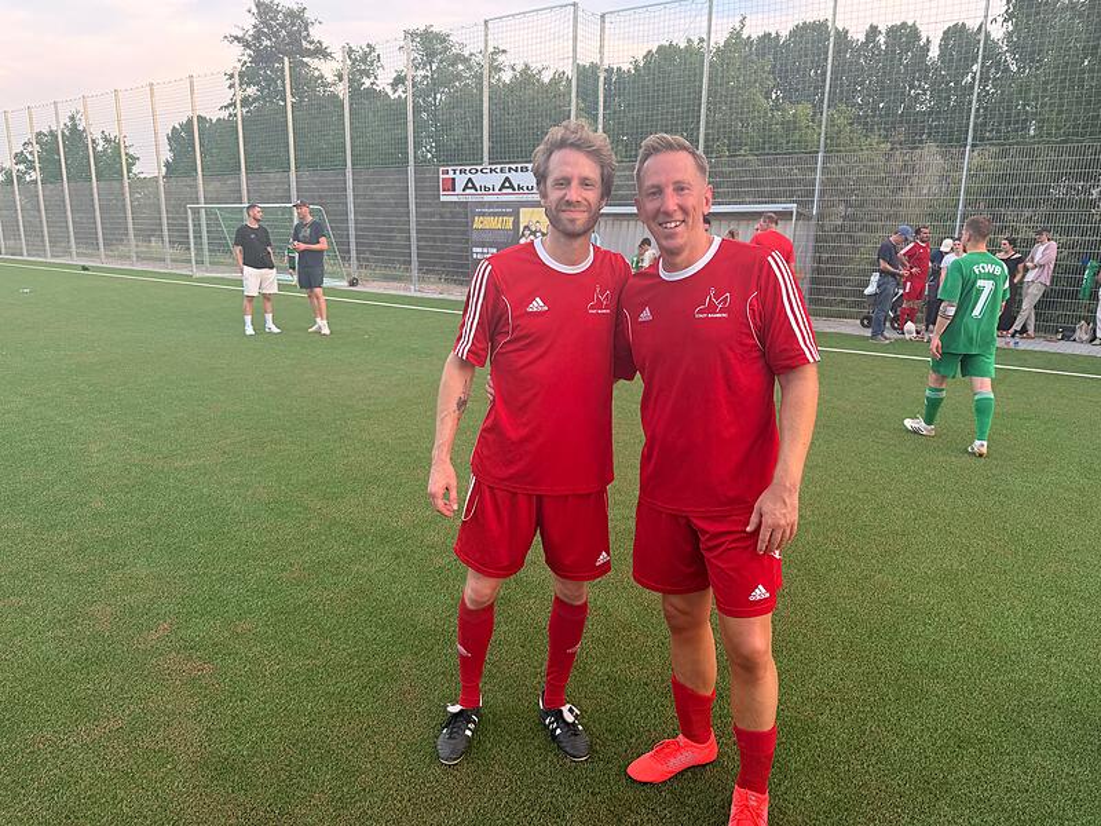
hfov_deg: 71.6
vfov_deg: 56.8
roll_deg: -0.6
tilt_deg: -12.8
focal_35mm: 24
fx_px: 763
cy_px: 413
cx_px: 550
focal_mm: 6.76
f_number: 1.78
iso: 100
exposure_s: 1/238
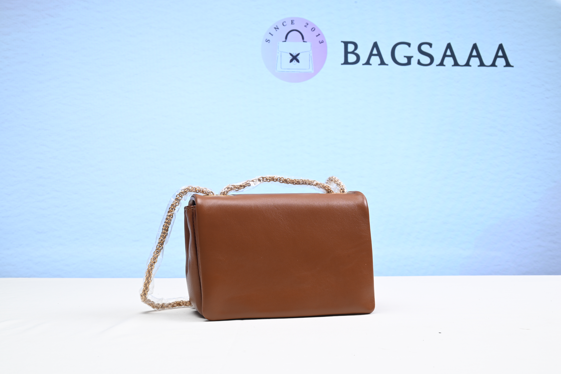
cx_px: 280
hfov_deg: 49.5
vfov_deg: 34.2
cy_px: 187
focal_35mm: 39
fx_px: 608
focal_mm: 39
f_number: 16
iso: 100
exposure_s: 1/2
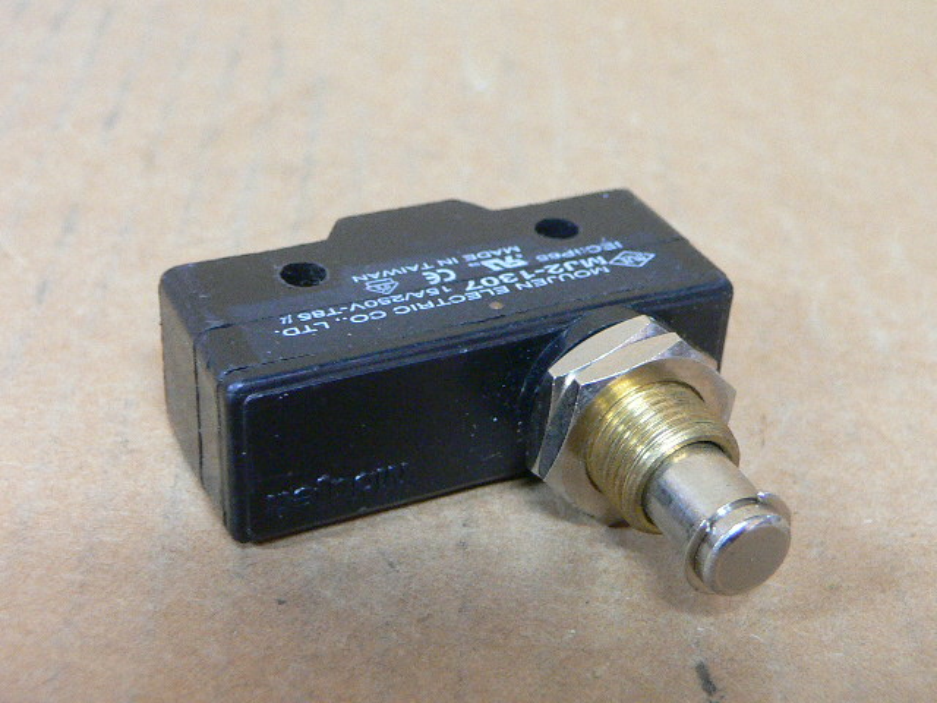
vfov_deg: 25.7
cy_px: 352
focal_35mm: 57
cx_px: 468
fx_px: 1543
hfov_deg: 33.8
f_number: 2.8
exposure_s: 1/6
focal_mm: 7.5
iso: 200
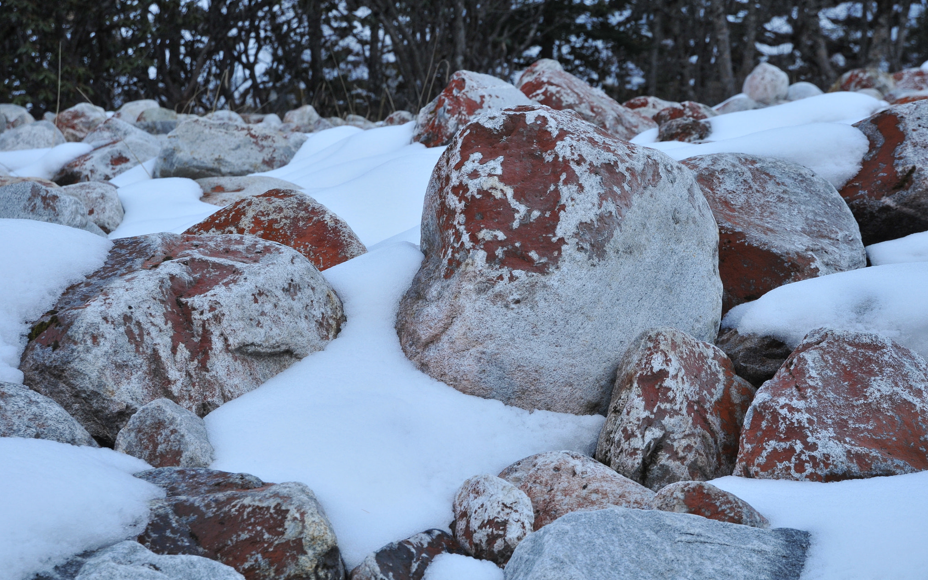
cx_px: 461
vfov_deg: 18.3
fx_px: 1796
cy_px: 280
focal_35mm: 71
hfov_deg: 29.0
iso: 400
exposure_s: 1/320
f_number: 8
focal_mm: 46
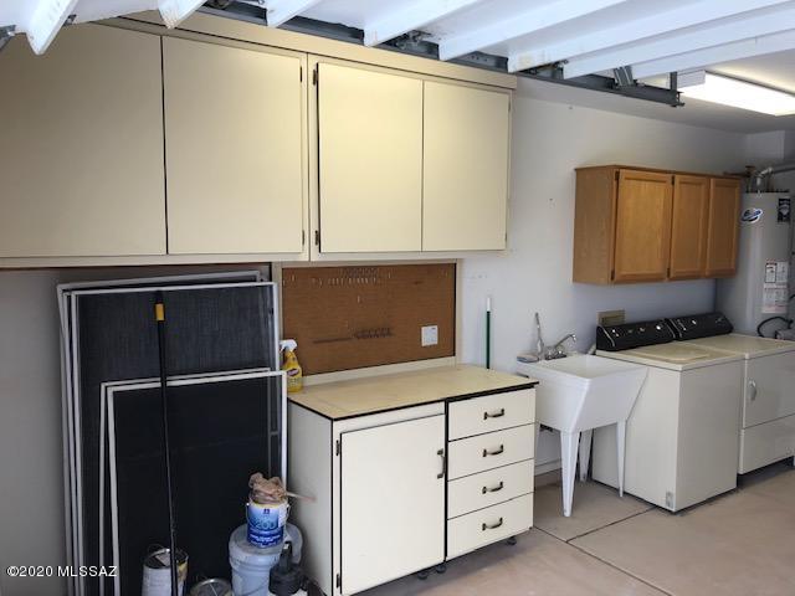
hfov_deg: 63.4
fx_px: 643
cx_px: 398
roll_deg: -1.0
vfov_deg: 49.7
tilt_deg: -5.8
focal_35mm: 28
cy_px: 298
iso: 32
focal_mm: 3.99
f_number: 1.8
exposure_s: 1/120
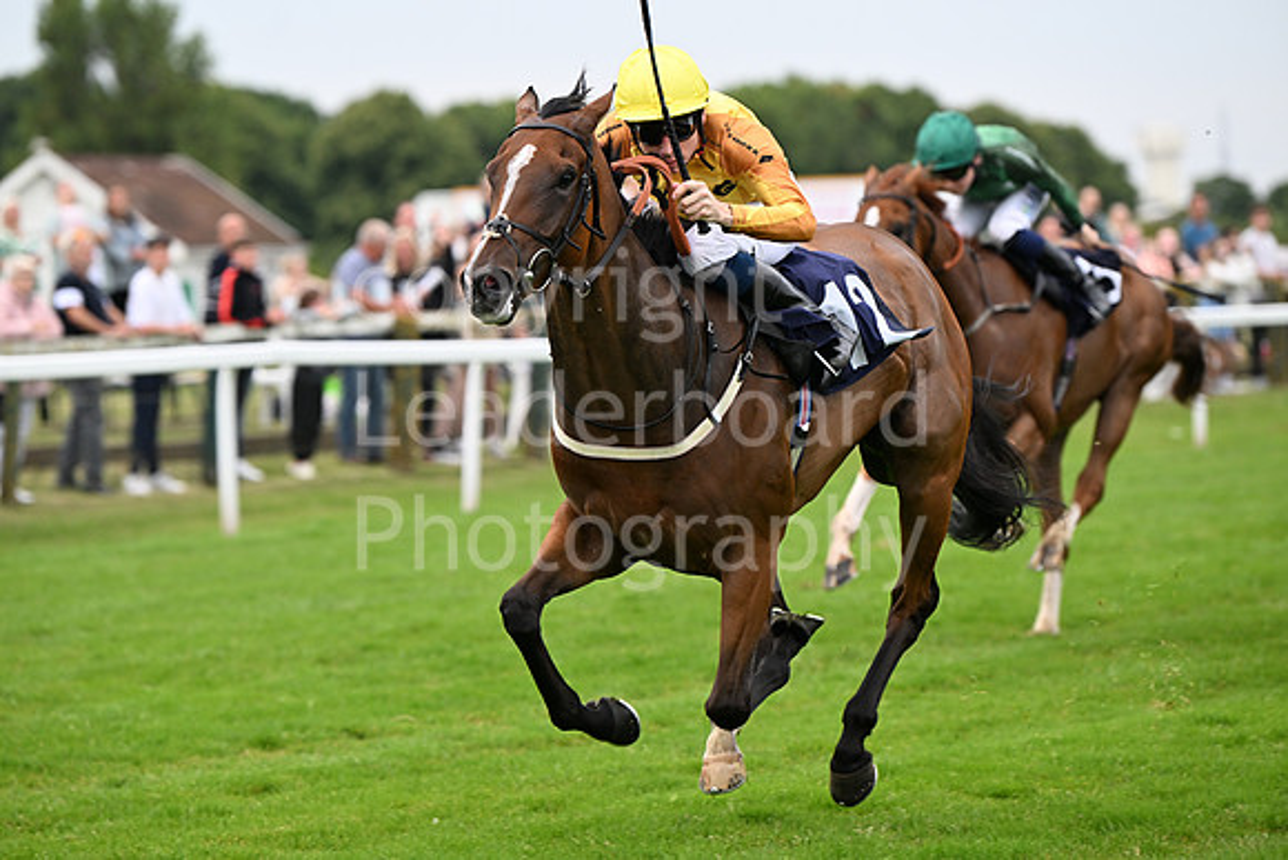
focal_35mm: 200
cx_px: 644
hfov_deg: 10.3
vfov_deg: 6.9
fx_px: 7157
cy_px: 430
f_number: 4.5
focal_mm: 200
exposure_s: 1/800
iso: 1250
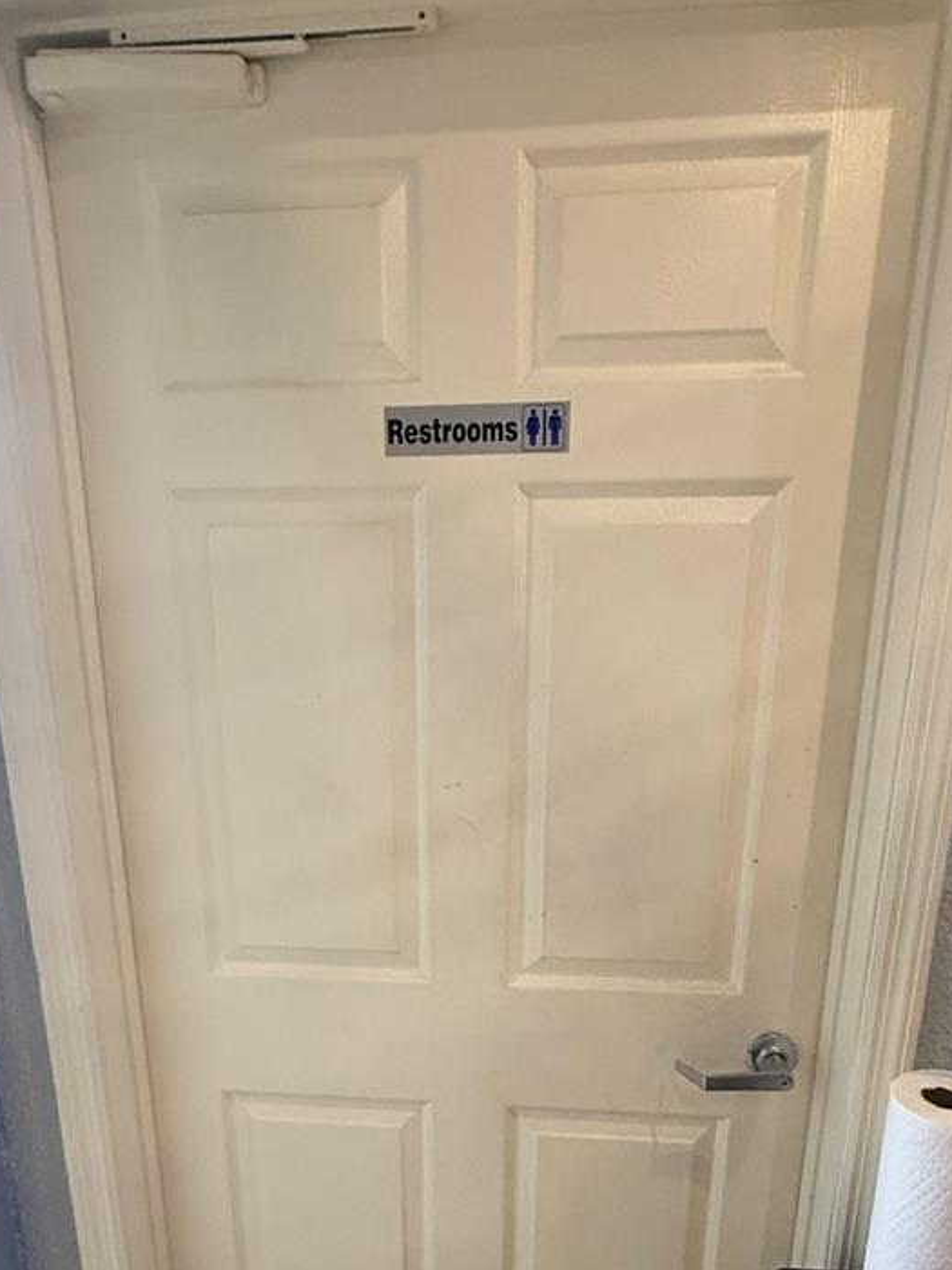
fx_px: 880
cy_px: 853
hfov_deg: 56.8
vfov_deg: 69.4
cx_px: 442
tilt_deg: -13.8
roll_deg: +0.3
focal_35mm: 24
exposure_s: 1/60
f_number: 2.2
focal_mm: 2.22
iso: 400
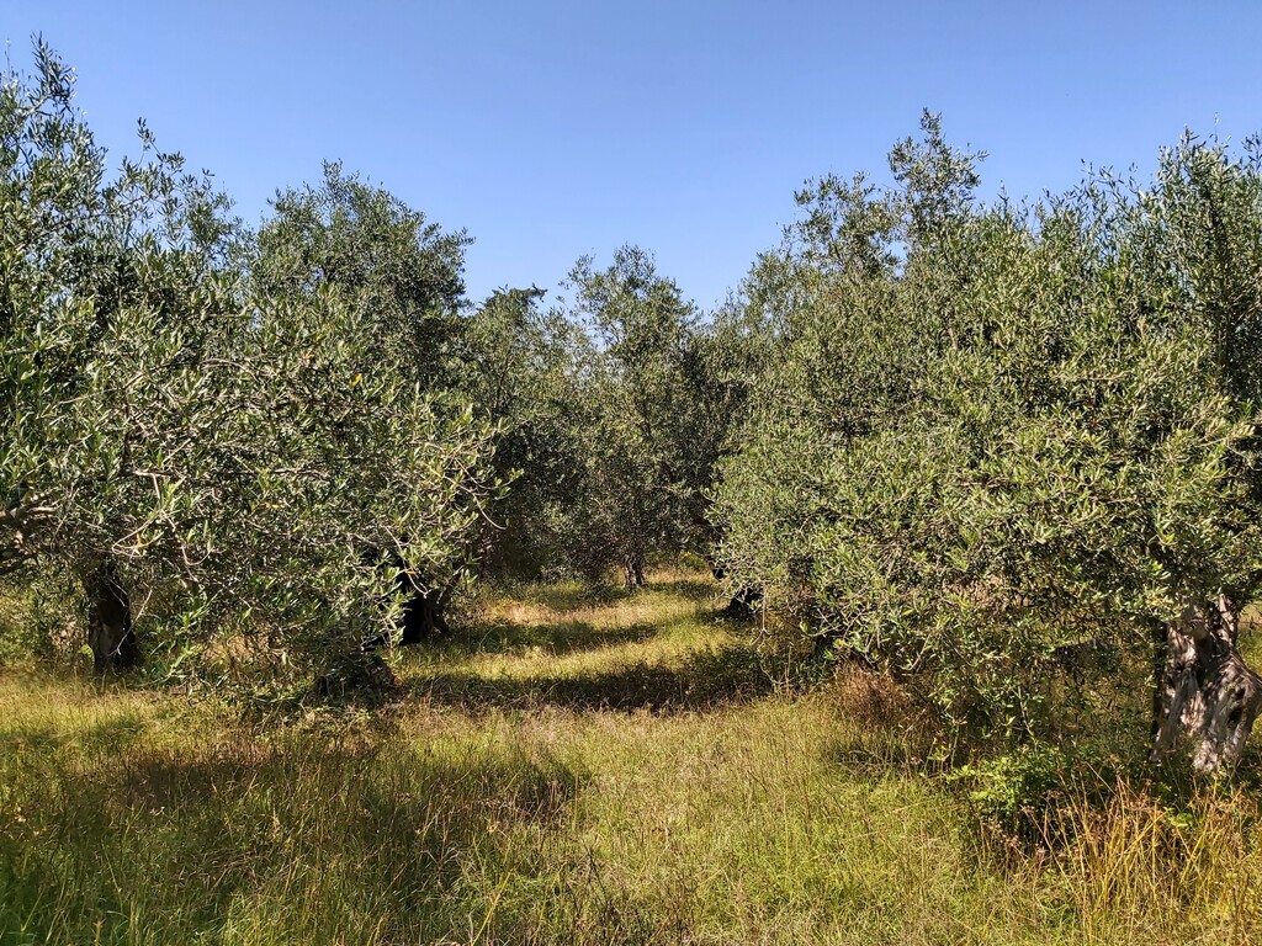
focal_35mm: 26
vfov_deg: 53.1
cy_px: 473
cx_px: 631
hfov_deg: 67.3
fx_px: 948
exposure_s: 1/2018
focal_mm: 3.92
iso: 64
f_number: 1.7
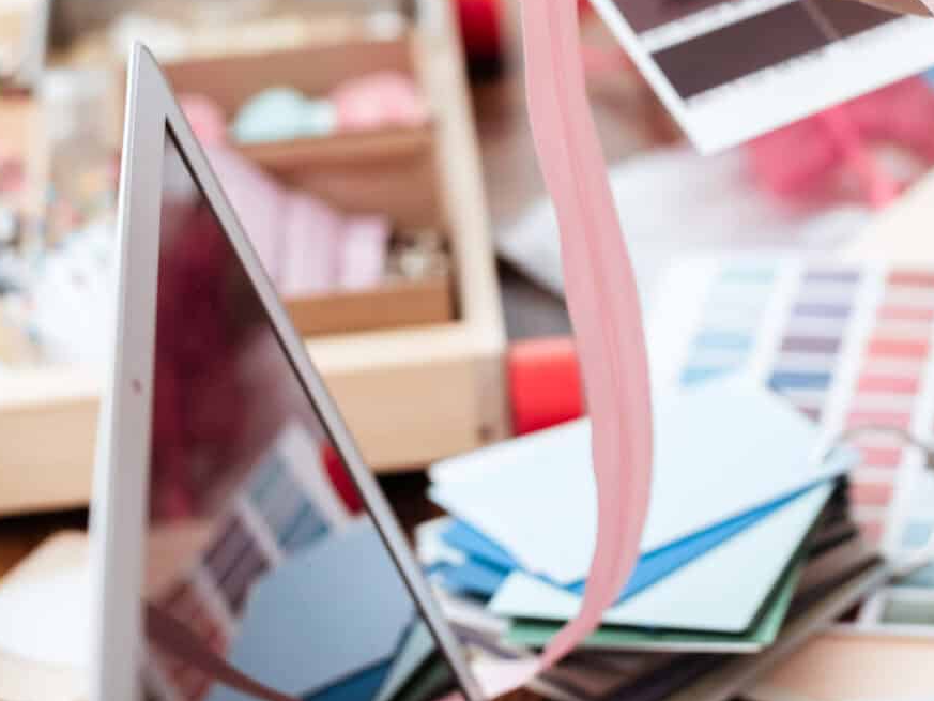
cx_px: 705
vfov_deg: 10.4
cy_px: -128
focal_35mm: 141
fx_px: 3805
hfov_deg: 13.9
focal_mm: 50
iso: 320
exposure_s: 1/160
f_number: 2.8
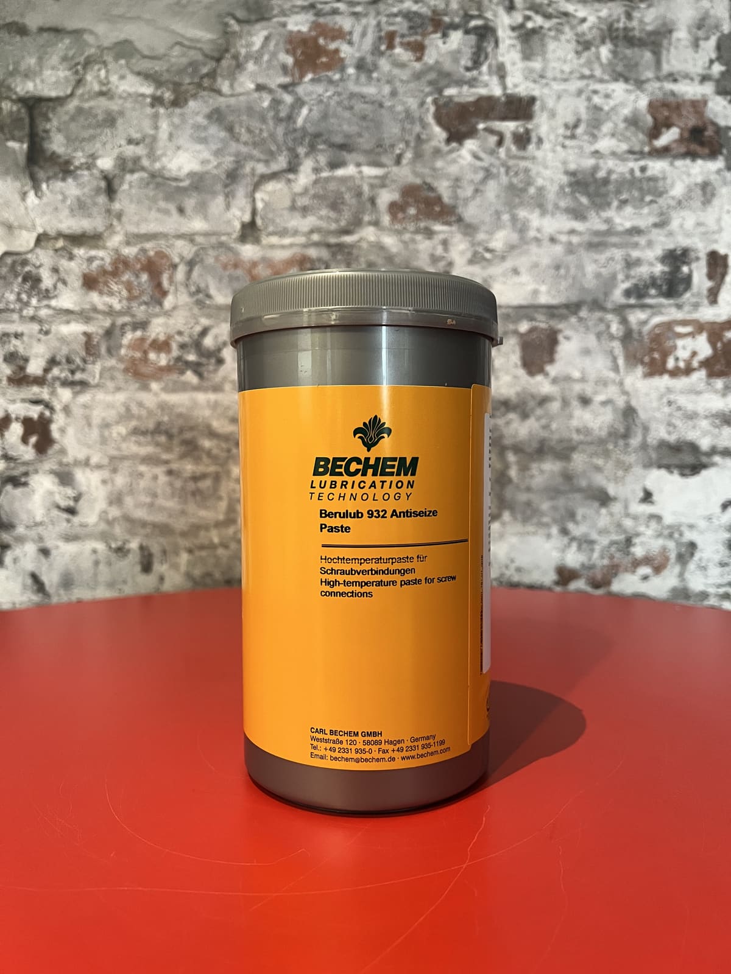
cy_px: 487
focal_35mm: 26
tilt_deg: -3.7
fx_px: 732
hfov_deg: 53.1
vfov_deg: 67.3
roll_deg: -0.2
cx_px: 366
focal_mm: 5.7
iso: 320
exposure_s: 1/50
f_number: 1.5
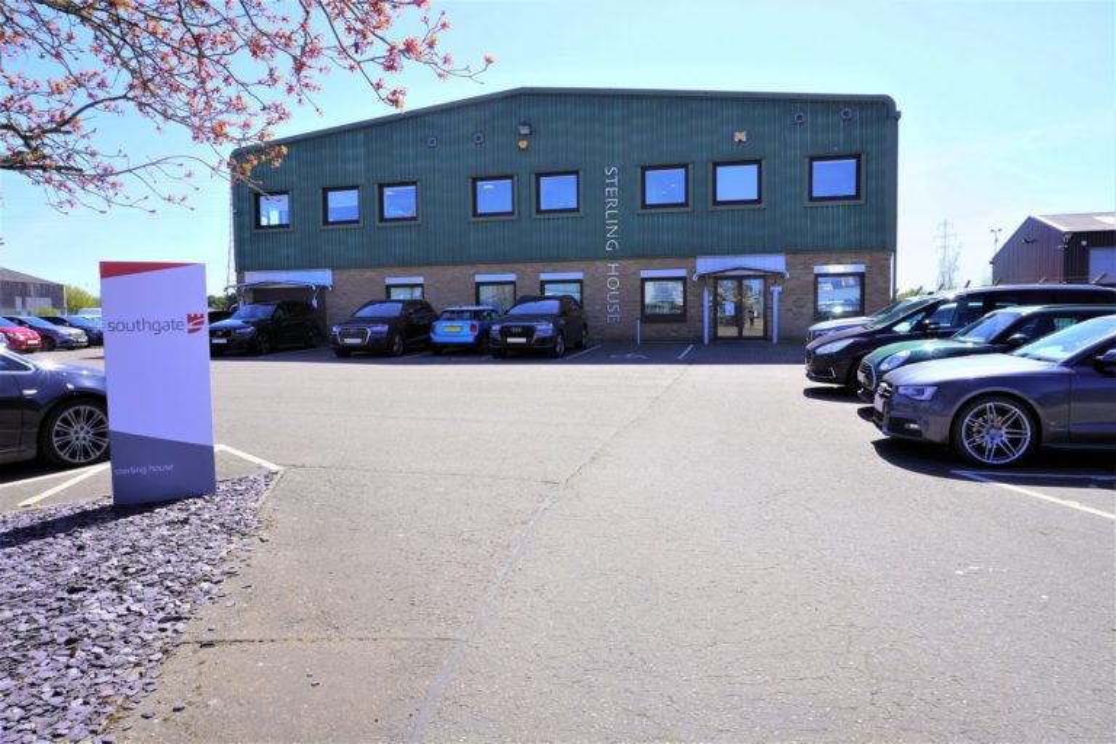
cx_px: 558
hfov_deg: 73.7
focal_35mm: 24
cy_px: 372
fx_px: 744
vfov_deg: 53.1
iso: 100
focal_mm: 16
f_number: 9
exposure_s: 1/125
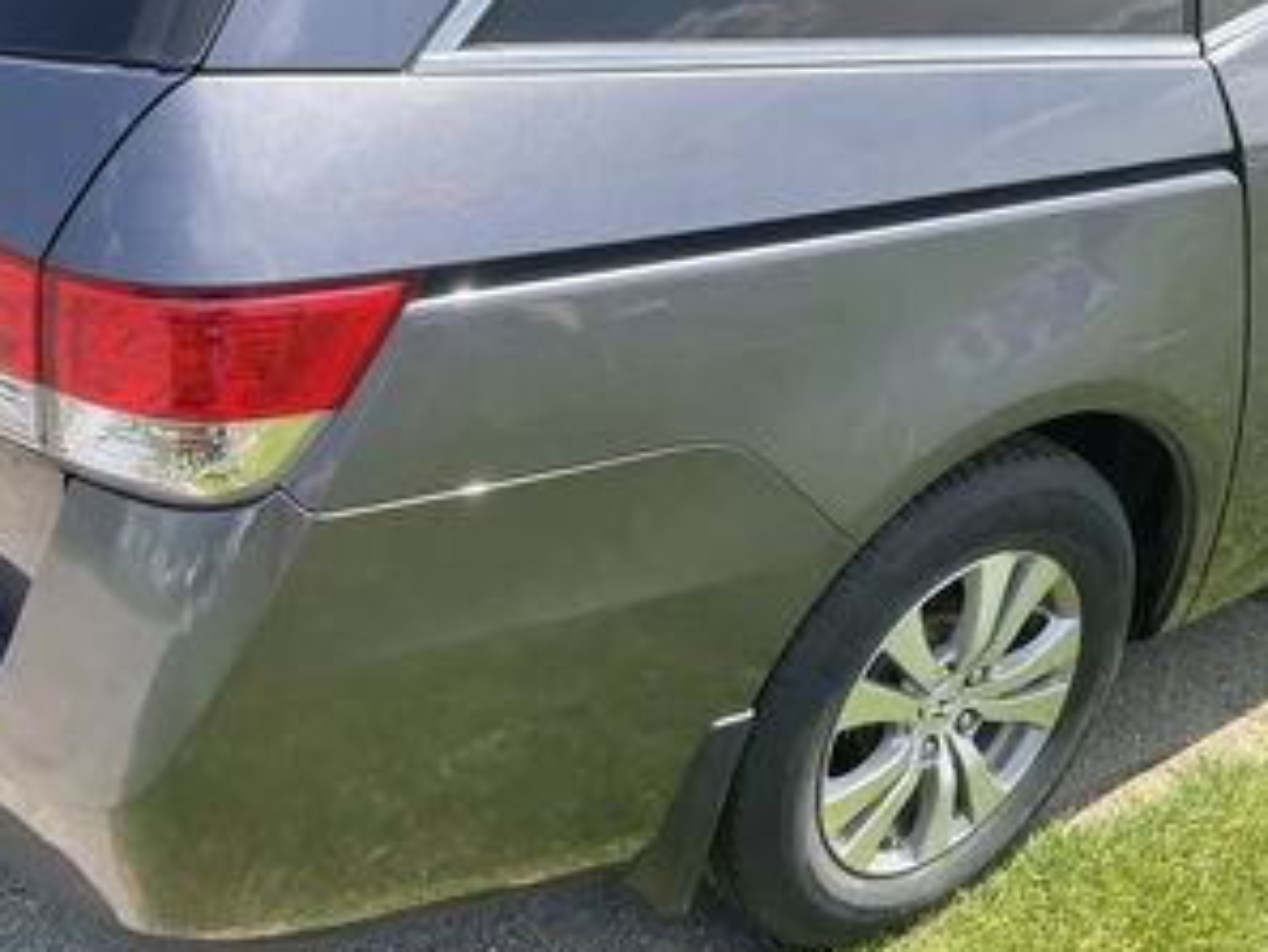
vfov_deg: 36.8
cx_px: 572
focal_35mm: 39
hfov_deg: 47.8
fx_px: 1429
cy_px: 418
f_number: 1.8
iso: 25
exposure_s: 1/574
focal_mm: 3
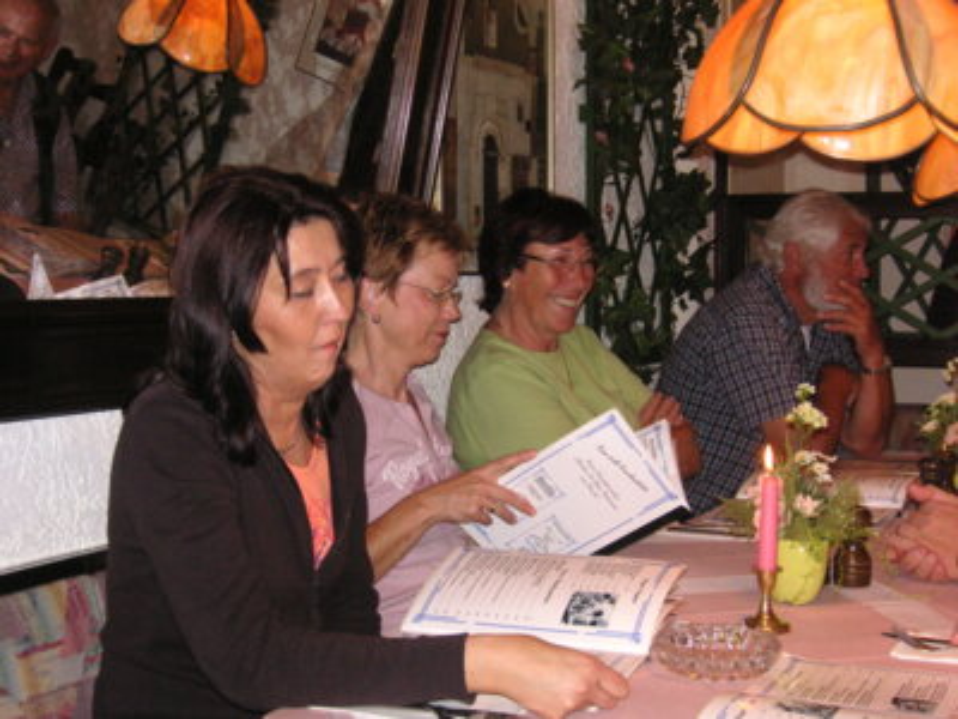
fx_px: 1384
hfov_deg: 38.2
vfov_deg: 29.1
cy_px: 360
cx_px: 479
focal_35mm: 50
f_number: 3.4
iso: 160
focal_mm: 8.4
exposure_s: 1/45
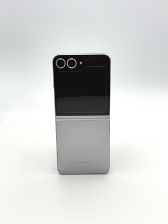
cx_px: 84
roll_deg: +0.6
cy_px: 112
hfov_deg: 30.3
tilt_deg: -18.6
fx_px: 311
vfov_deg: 39.7
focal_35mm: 48
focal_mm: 6.76
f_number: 1.78
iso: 64
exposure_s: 1/334
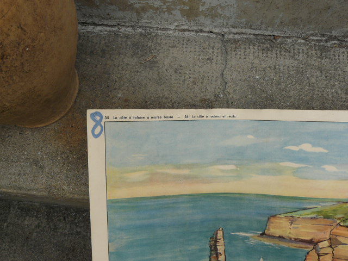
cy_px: 130
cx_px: 174
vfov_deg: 49.7
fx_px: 281
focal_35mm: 28
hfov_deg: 63.4
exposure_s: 1/200
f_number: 5
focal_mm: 4.6
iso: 100
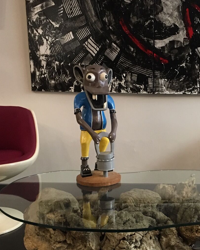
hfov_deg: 26.8
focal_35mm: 56
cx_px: 150
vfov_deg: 33.2
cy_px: 171
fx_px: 414
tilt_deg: -13.7
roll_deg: -0.7
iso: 200
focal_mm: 4.15
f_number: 2.2
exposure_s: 1/33
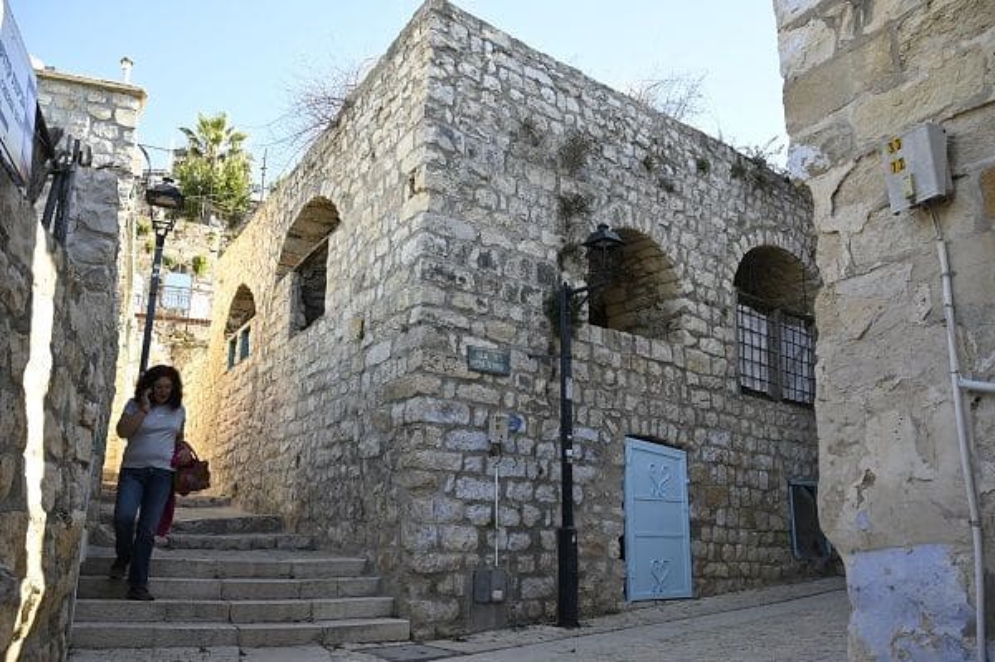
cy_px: 331
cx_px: 498
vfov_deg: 41.6
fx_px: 870
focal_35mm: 32
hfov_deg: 59.5
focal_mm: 31.5
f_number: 8
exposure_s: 1/200
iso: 500
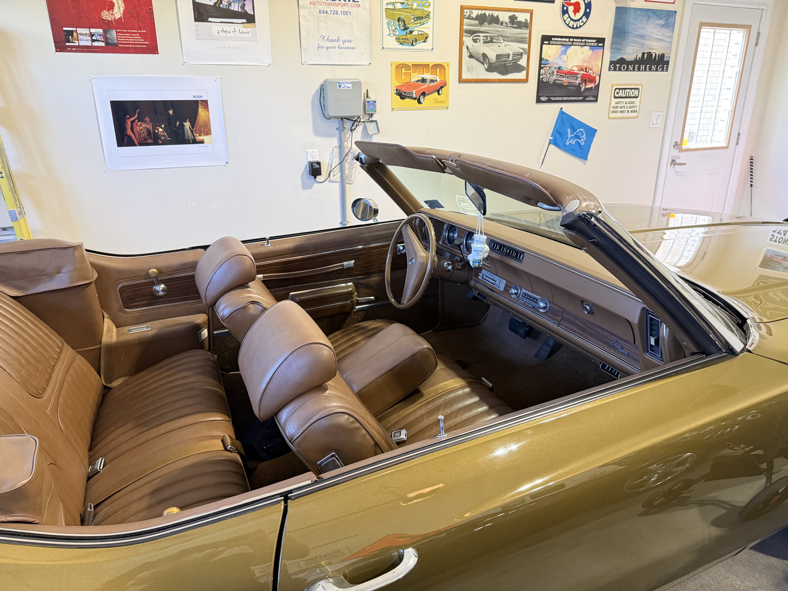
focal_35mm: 24
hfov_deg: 71.6
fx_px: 546
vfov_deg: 56.8
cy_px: 296
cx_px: 394
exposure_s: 1/60
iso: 320
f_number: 1.78
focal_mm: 6.76
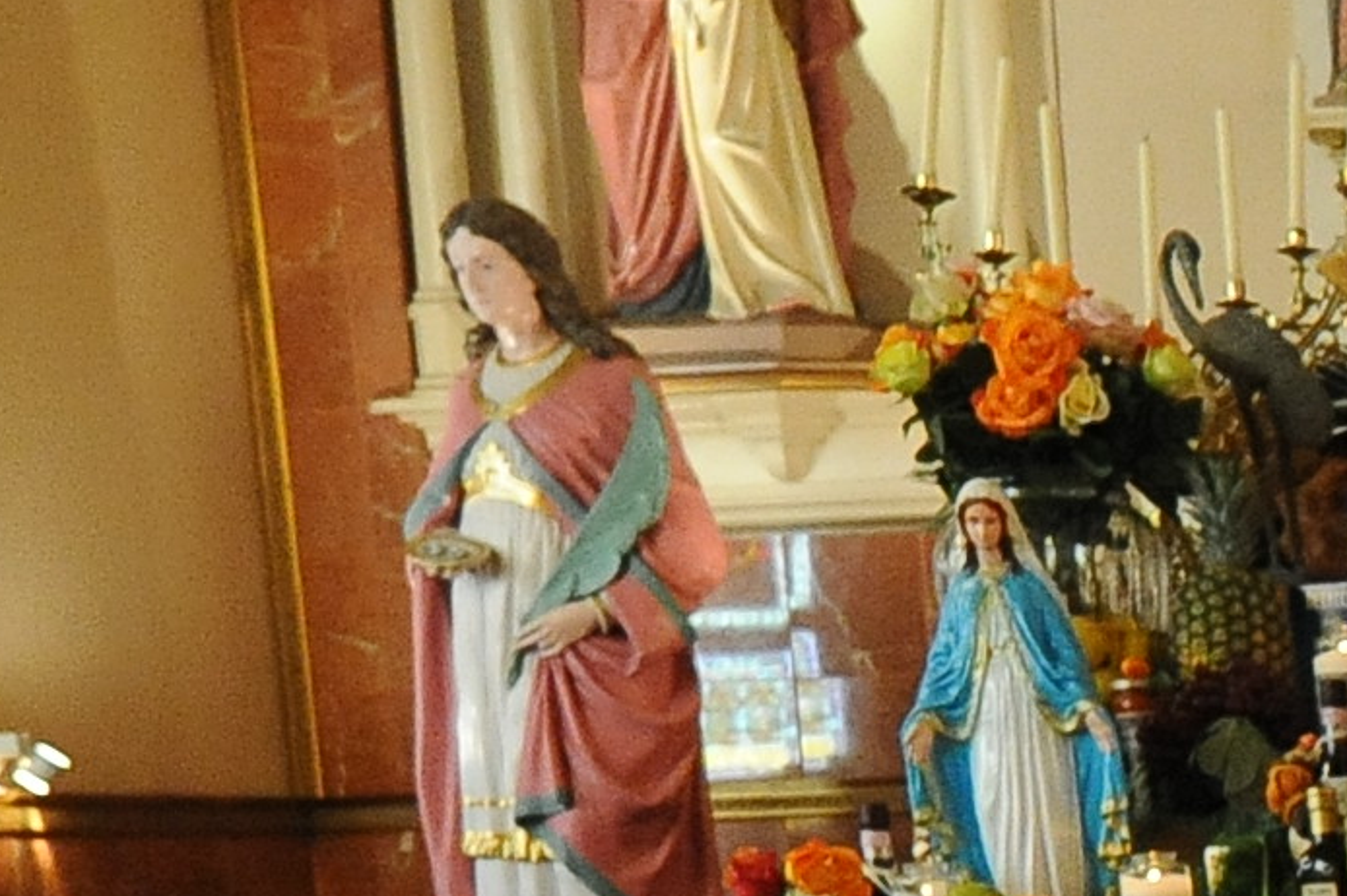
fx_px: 3441
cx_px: 2333
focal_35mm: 92
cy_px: 1313
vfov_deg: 14.0
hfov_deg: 18.1
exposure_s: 1/160
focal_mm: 15
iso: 3200
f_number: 3.2
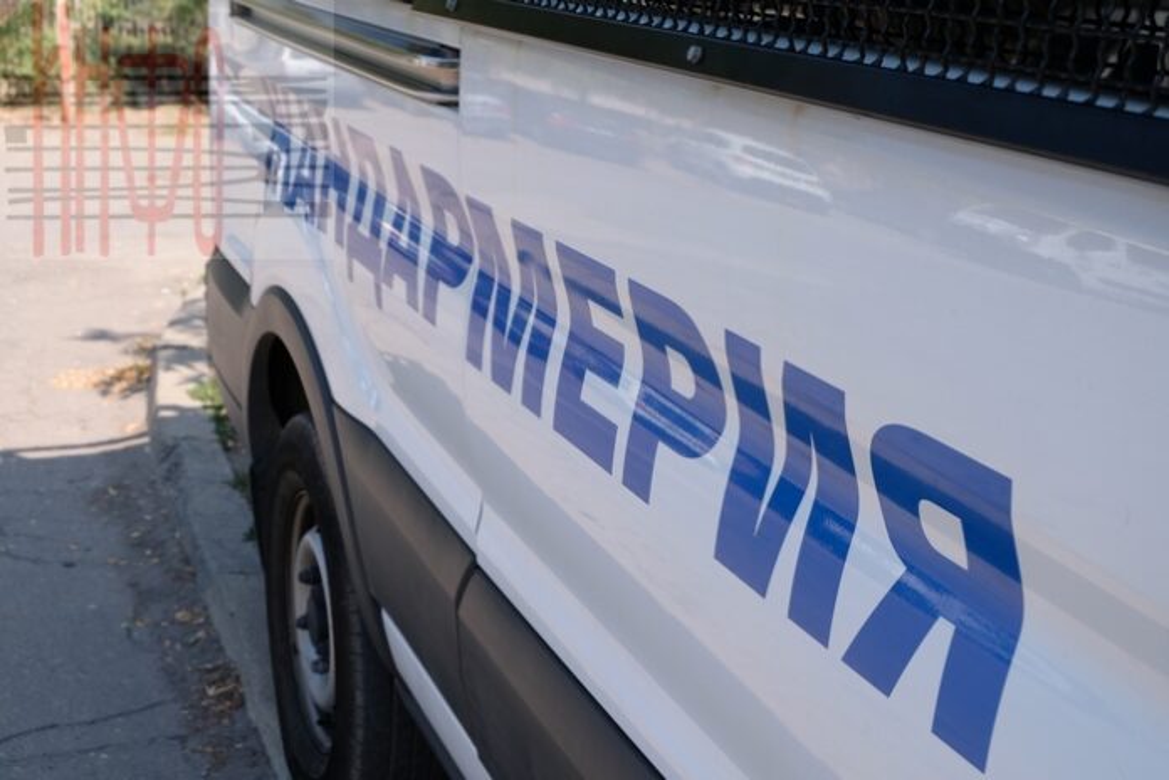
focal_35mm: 53
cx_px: 584
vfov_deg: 25.5
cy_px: 390
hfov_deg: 37.5
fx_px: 1721
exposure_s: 1/350
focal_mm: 35.5
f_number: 8
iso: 400
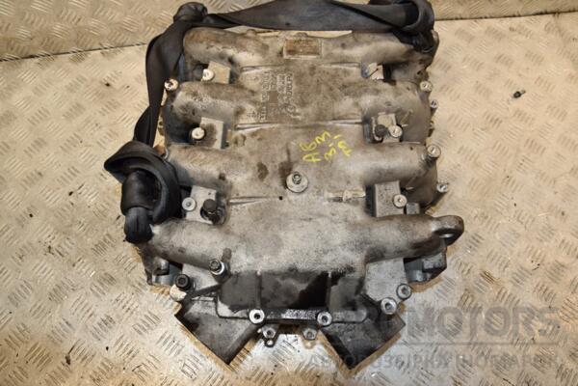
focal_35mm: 27
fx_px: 433
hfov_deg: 67.4
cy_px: 193
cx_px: 289
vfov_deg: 47.9
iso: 800
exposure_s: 1/200
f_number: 7.1
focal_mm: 18
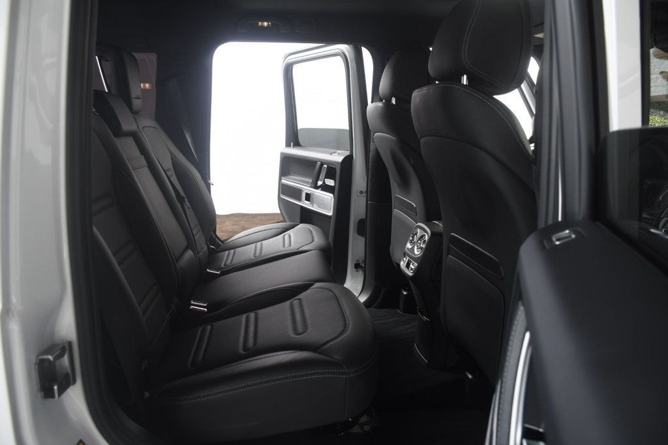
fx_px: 501
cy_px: 222
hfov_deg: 67.4
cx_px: 334
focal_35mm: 27
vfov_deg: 47.9
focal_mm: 18
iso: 100
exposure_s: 1/160
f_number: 5
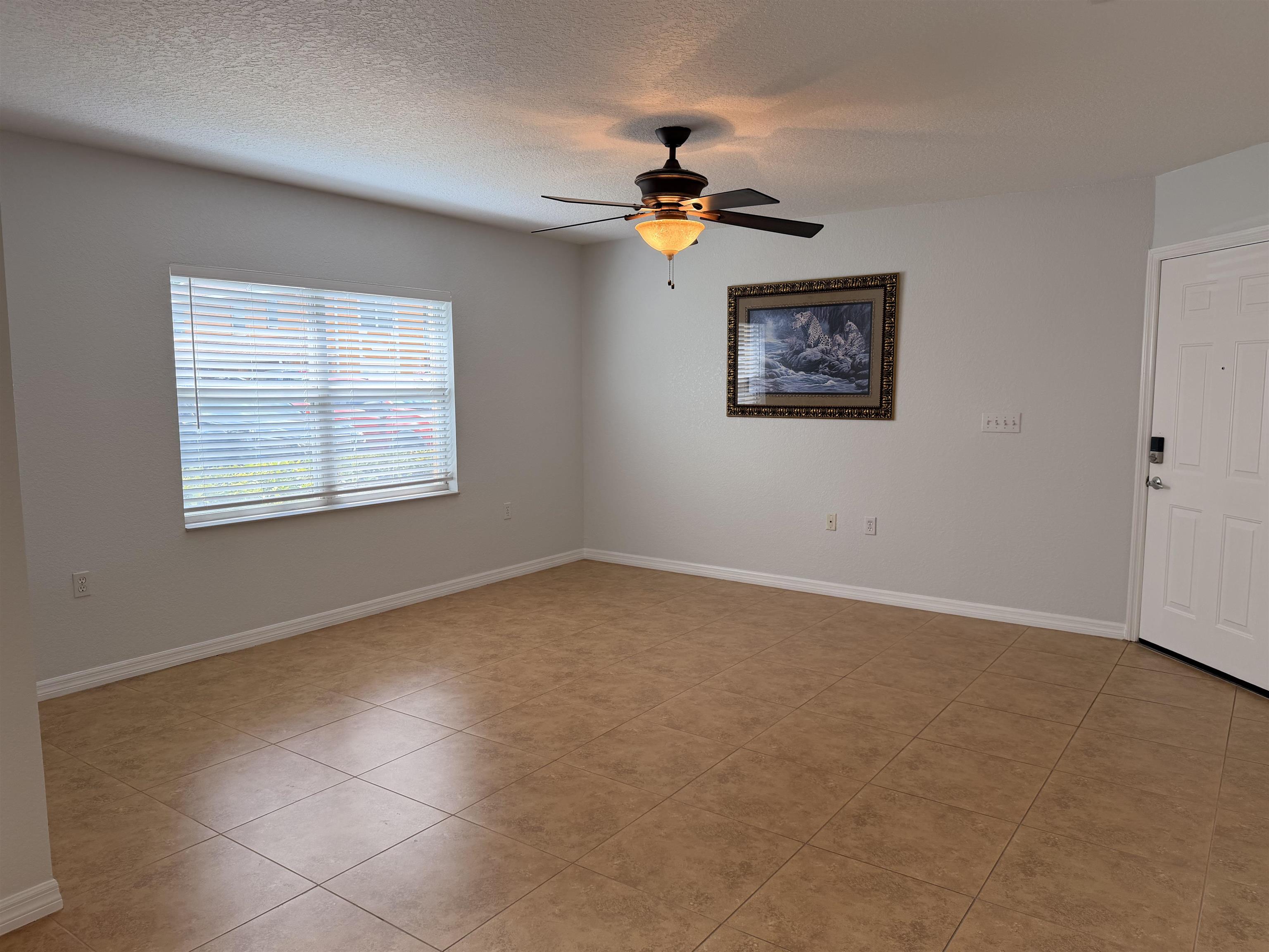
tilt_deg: -6.3
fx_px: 880
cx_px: 634
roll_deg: +0.6
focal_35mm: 24
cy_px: 476
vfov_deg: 56.8
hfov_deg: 71.6
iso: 80
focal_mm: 6.76
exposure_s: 1/172
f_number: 1.78
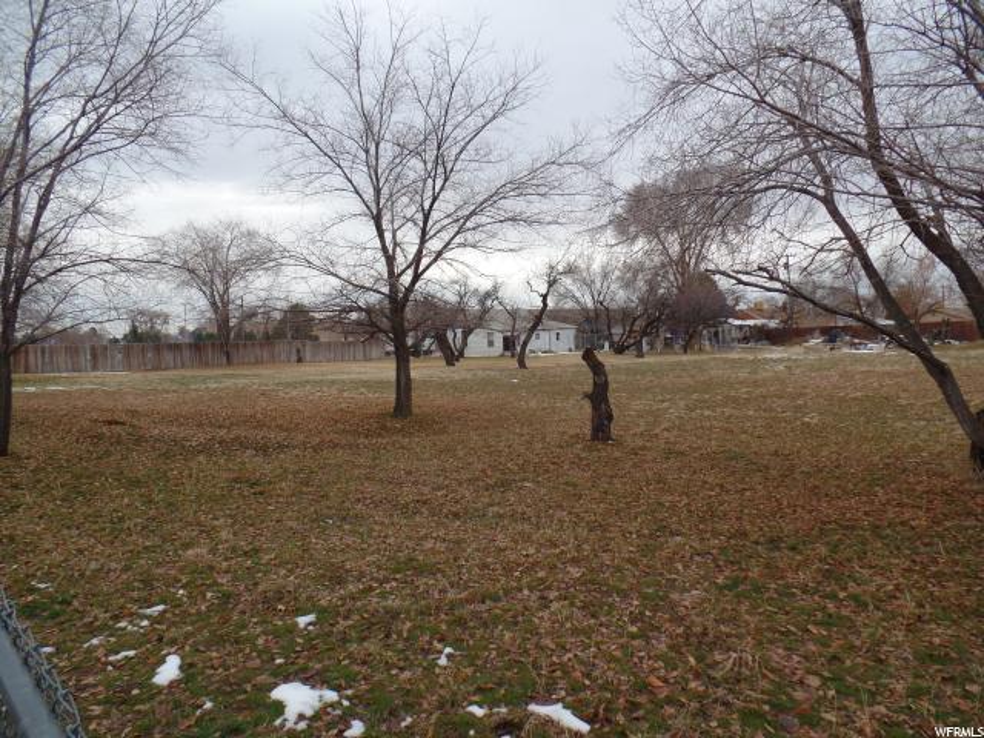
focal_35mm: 23
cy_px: 369
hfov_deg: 73.9
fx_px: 654
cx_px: 492
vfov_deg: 58.9
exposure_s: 1/180
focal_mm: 4.1
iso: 80
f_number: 3.5
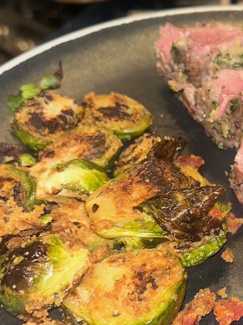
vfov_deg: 31.6
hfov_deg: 22.9
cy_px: 189
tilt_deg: -29.0
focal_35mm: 61
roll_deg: -3.3
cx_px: 251
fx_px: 571
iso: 40
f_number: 1.5
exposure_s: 1/30
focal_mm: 5.7
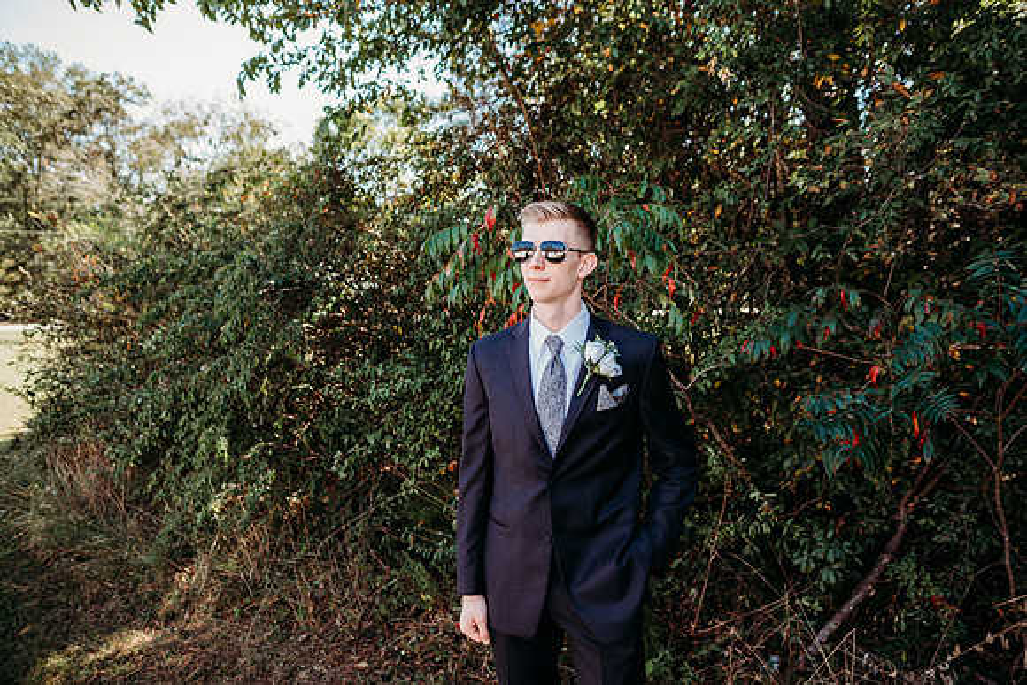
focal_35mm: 24
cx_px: 514
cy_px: 342
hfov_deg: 73.7
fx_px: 685
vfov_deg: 53.2
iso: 200
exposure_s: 1/400
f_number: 2.8
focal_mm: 24
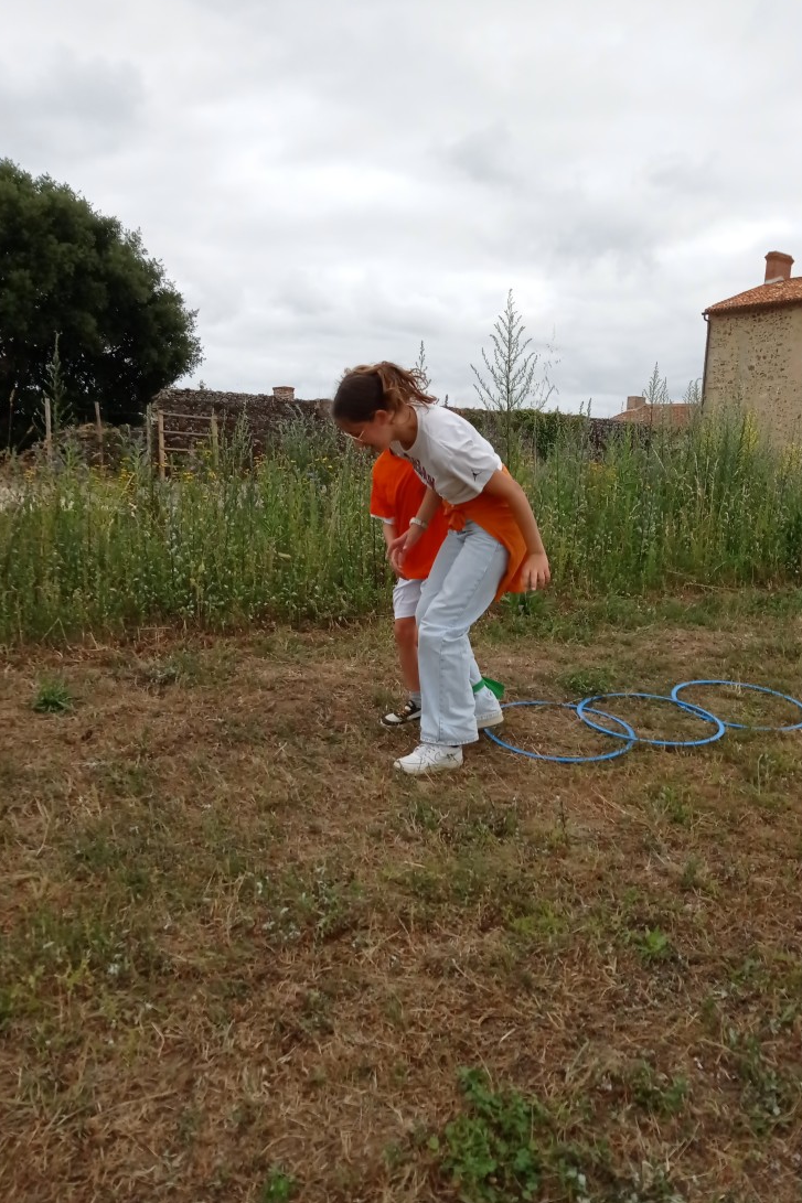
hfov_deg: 40.9
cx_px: 484
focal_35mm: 32
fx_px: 1070
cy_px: 652
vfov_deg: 58.6
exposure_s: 1/2817
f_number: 1.79
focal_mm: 4.74
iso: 106
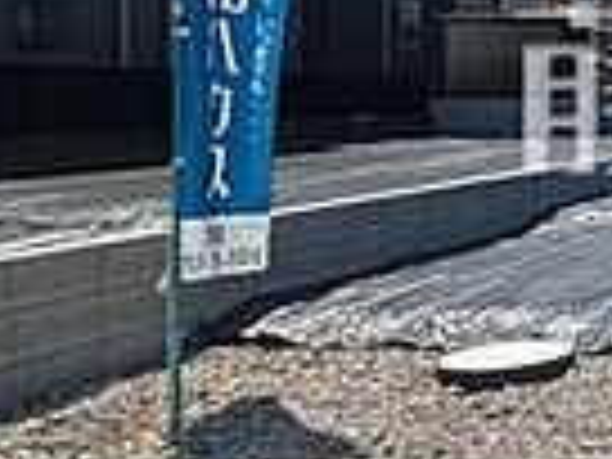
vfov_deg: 21.9
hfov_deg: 21.8
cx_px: 1026
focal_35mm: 66
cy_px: 86
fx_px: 1167
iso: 52
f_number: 2.2
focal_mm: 1.83
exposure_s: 1/2237
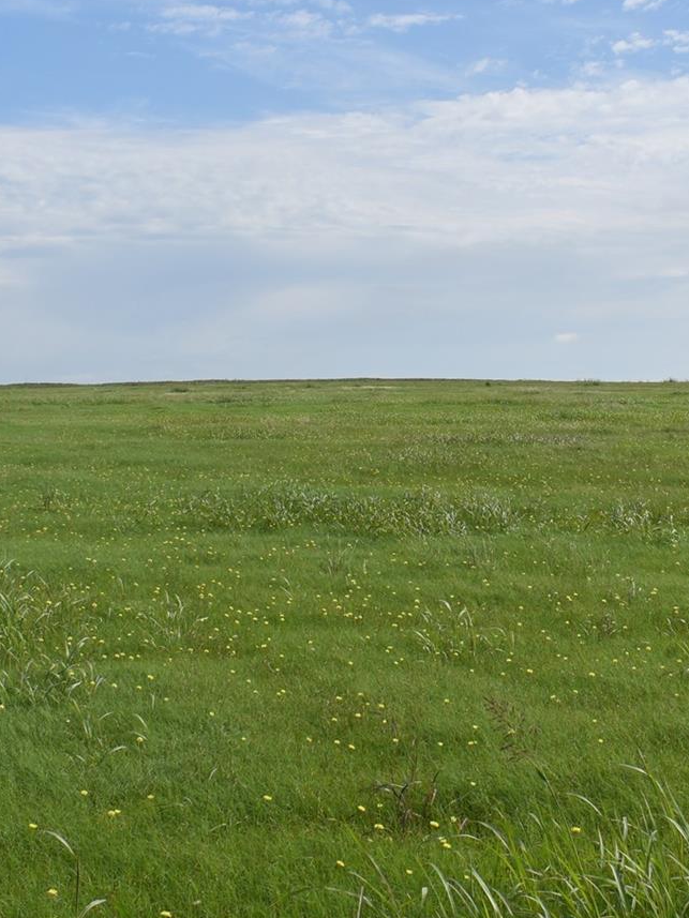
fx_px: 1645
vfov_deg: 31.0
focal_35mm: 62
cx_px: 542
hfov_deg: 23.3
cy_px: 338
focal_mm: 18
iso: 100
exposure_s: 1/400
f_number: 10
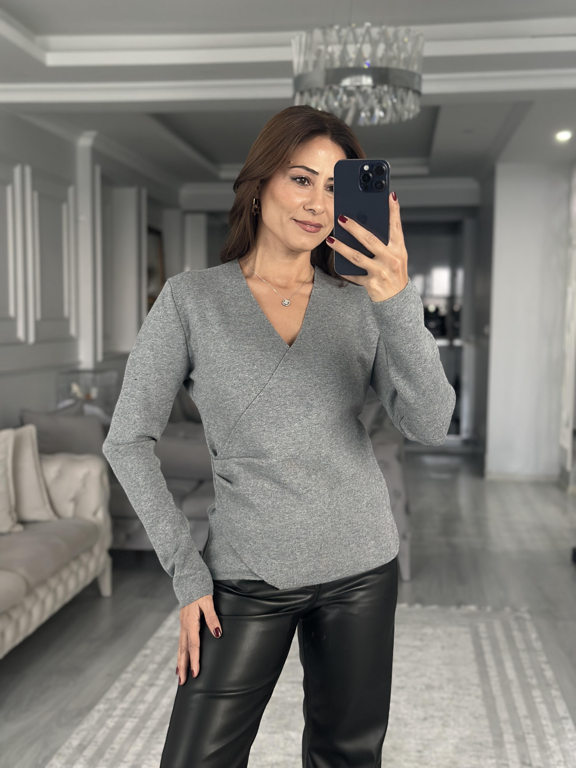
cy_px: 384
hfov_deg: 30.3
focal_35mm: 48
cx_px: 288
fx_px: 1065
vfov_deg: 39.7
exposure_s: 1/35
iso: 320
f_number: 1.78
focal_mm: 6.86
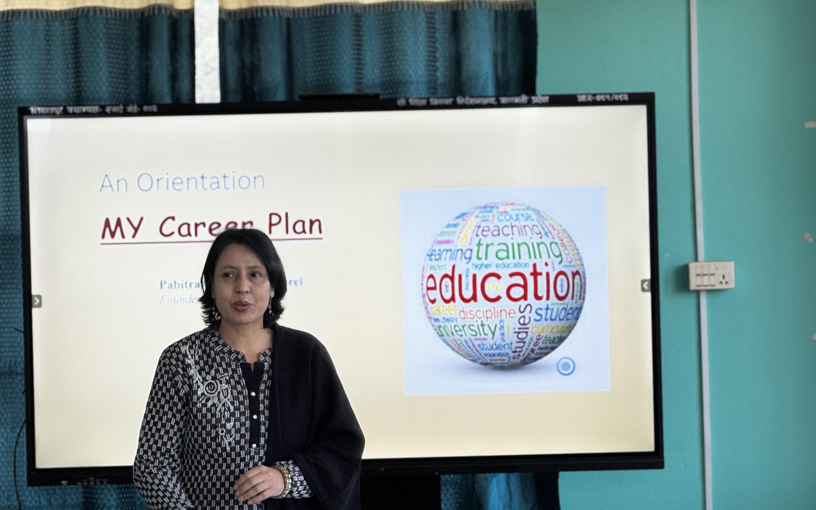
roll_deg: +2.0
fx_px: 2913
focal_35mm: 131
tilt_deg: +1.1
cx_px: 398
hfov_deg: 15.9
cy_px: 246
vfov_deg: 10.0
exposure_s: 1/101
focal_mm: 15.66
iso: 50
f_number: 2.8
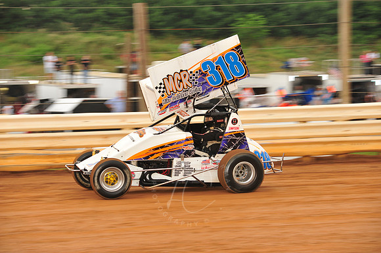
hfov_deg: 14.2
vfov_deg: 9.5
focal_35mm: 145
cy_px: 126
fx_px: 1534
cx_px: 190
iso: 640
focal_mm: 145
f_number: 7.1
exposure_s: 1/320
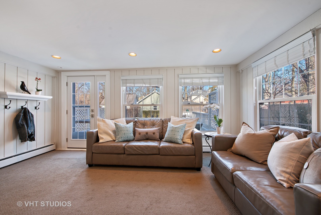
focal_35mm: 14
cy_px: 108
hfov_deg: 104.2
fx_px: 125
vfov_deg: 81.3
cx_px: 160
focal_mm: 14
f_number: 8
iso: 100
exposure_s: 1/3
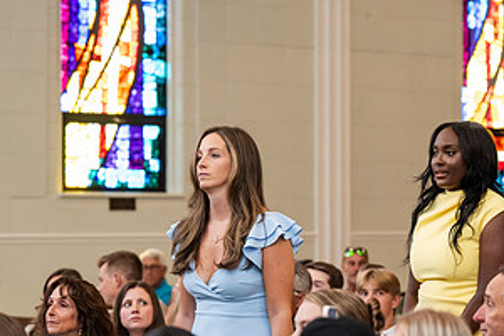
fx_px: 2380
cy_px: 191
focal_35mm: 170
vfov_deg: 8.1
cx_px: 420
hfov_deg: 12.0
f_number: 3.2
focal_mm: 88
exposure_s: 1/200
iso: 2000
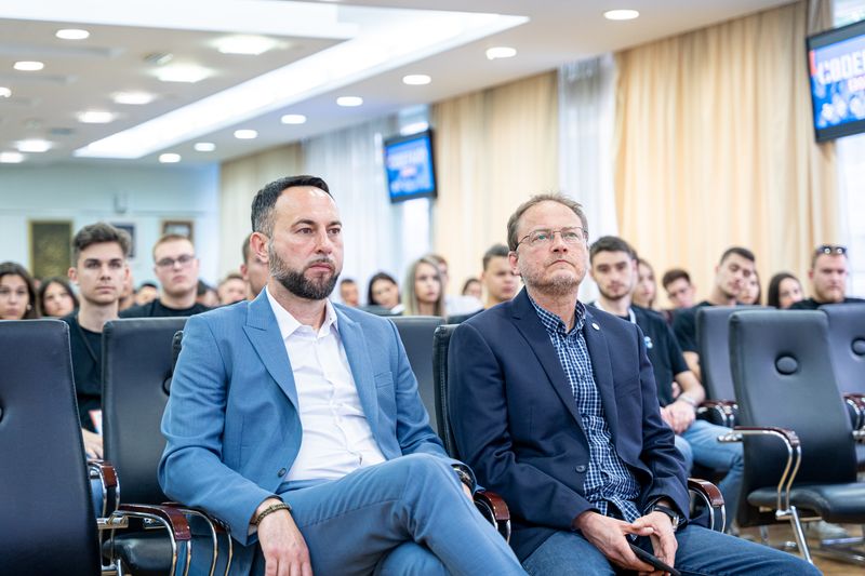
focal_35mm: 70
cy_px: 288
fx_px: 1681
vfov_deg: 19.4
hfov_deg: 28.8
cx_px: 432
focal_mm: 70
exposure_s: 1/125
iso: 800
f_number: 2.8
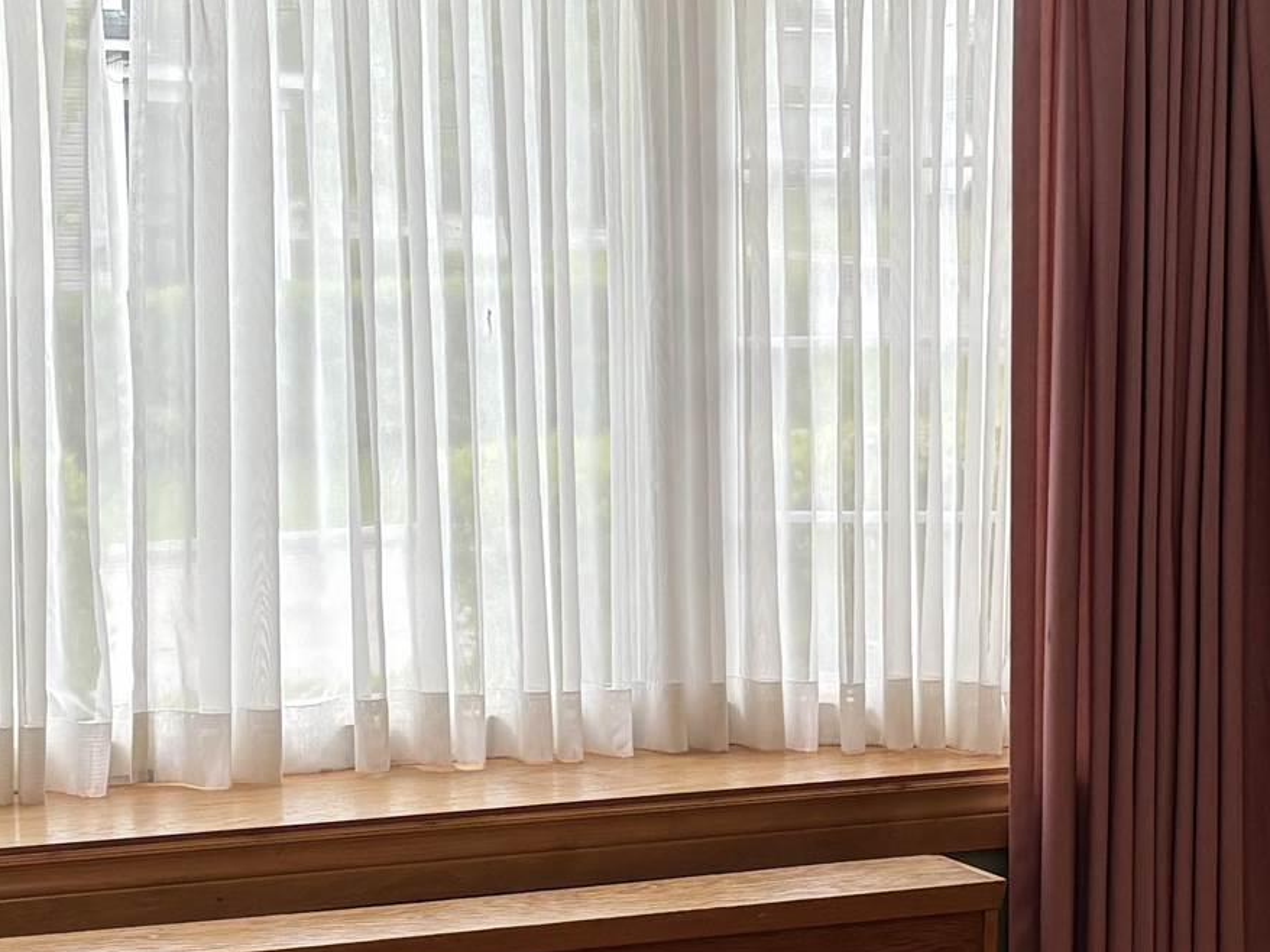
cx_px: 784
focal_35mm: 91
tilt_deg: -7.6
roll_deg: -0.1
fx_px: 3338
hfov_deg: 21.5
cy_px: 667
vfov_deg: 16.2
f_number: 1.6
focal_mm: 5.96
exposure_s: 1/120
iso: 100
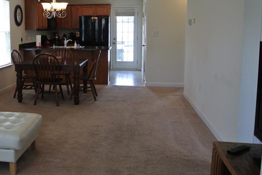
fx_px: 306
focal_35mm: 42
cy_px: 62
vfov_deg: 31.8
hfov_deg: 44.6
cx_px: 61
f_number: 3.5
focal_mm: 10
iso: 110
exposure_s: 1/60
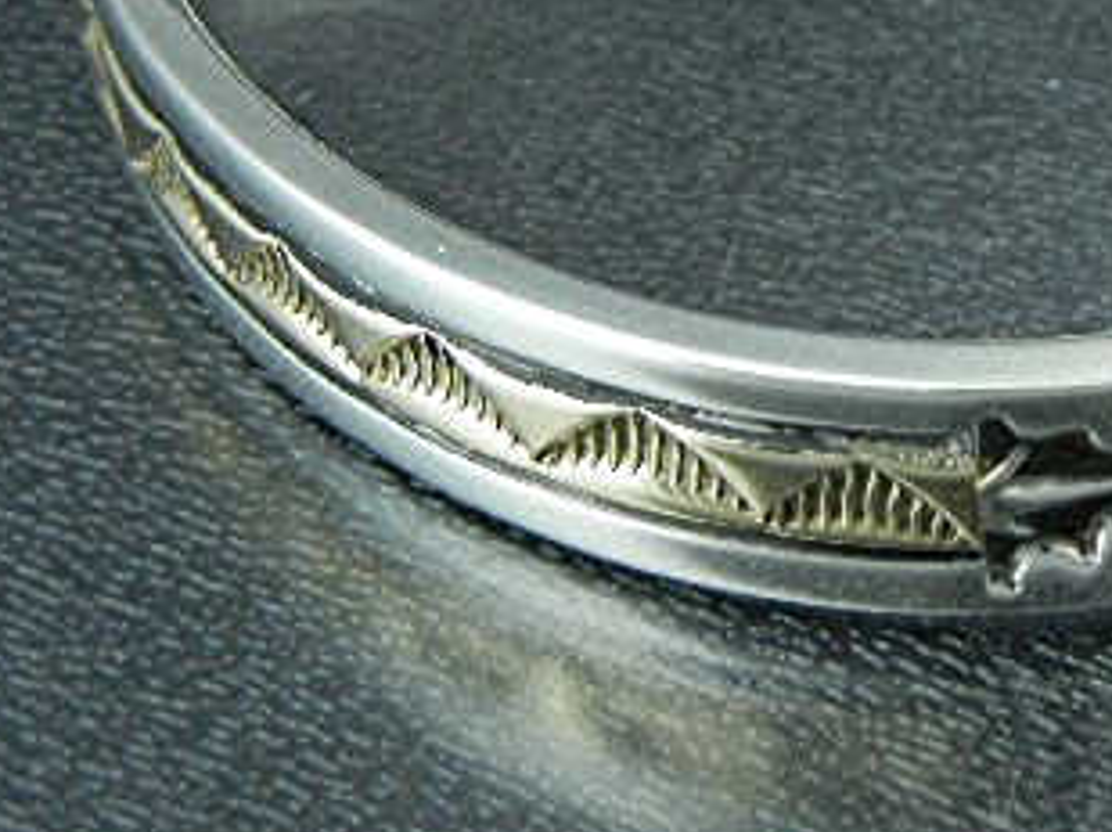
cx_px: 986
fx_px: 4524
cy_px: 79
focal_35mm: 141
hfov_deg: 13.9
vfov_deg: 10.4
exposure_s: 1/28.5
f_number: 4.1
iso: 400
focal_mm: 12.2
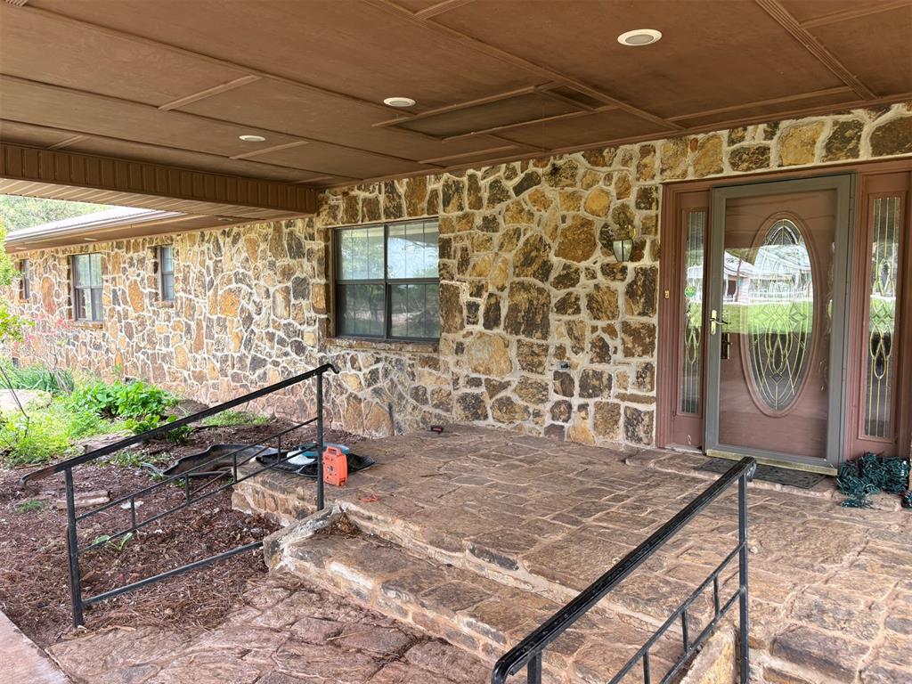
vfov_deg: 53.1
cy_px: 342
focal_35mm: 26
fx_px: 685
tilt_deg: -3.5
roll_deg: +0.0
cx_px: 456
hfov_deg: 67.3
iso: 50
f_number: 1.6
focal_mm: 5.96
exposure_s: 1/151
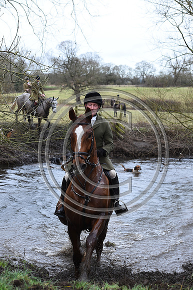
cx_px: 96
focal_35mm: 70
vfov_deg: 28.9
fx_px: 564
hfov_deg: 19.4
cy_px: 145
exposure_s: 1/1250
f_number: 5.6
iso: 1800
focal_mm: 70
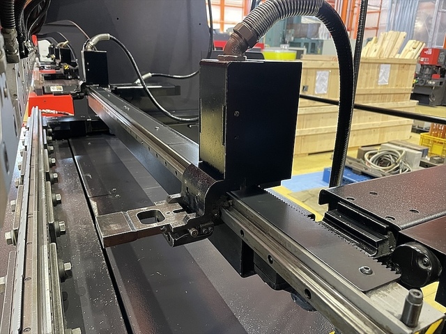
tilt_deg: -17.8
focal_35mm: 26
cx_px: 223
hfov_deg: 67.3
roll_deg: -1.9
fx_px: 335
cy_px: 167
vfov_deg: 53.1
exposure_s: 1/33
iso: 400
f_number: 1.6
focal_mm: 4.2
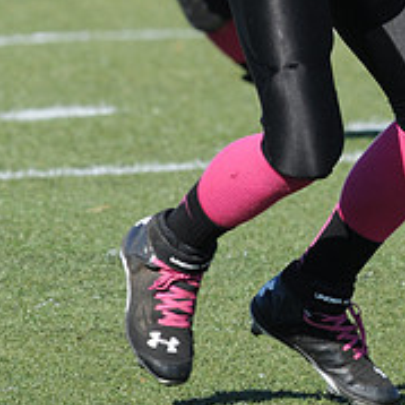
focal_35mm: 1237
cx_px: 395
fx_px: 16374
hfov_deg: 1.4
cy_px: -149
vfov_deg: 1.4
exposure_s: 1/500
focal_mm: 300
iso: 200
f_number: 7.1
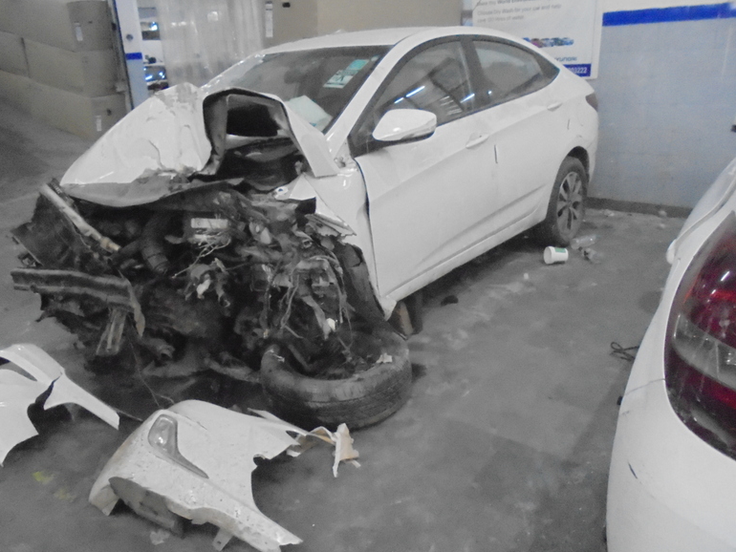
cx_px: 355
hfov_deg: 65.3
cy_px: 286
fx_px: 574
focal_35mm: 27
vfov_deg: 51.4
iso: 1600
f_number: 3.5
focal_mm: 4.6
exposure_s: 1/30
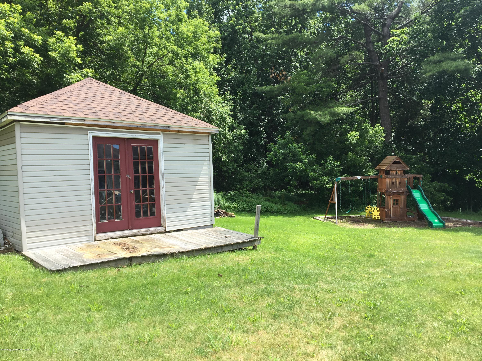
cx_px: 241
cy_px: 180
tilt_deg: +2.5
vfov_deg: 48.2
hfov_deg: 61.7
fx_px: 404
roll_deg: +1.5
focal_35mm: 29
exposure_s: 1/705
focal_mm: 4.15
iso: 25
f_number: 2.2
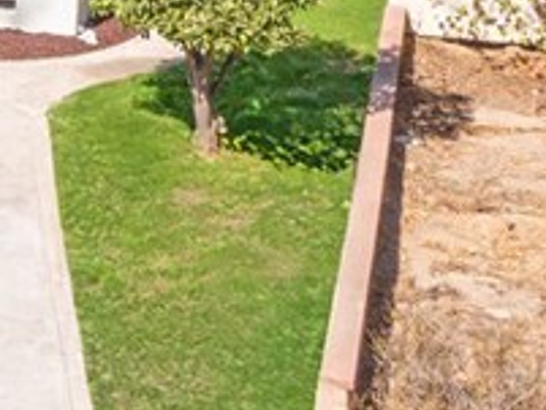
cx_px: -570
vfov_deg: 10.4
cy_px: -261
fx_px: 2162
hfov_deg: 12.5
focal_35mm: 137
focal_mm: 10.26
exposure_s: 1/320
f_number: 6.3
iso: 100
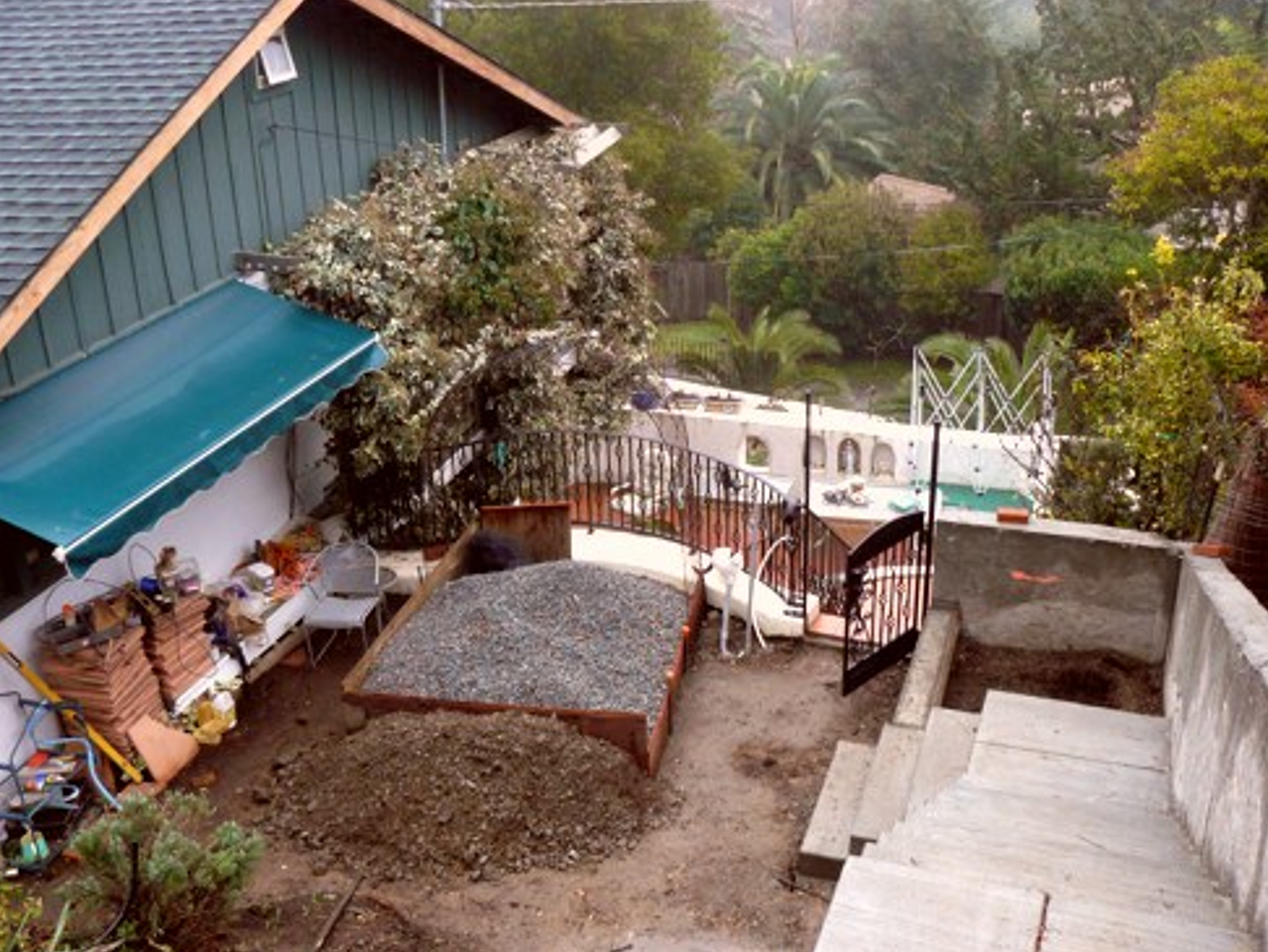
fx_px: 1356
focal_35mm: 37
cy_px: 473
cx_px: 631
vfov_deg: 38.7
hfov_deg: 50.1
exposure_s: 1/80
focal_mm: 6
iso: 200
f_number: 2.8
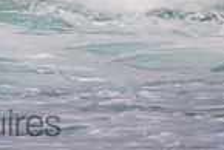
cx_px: -59
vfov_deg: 0.4
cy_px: -134
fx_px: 19931
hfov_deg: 0.6
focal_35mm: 3200
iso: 500
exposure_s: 1/1600
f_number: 11
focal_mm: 800
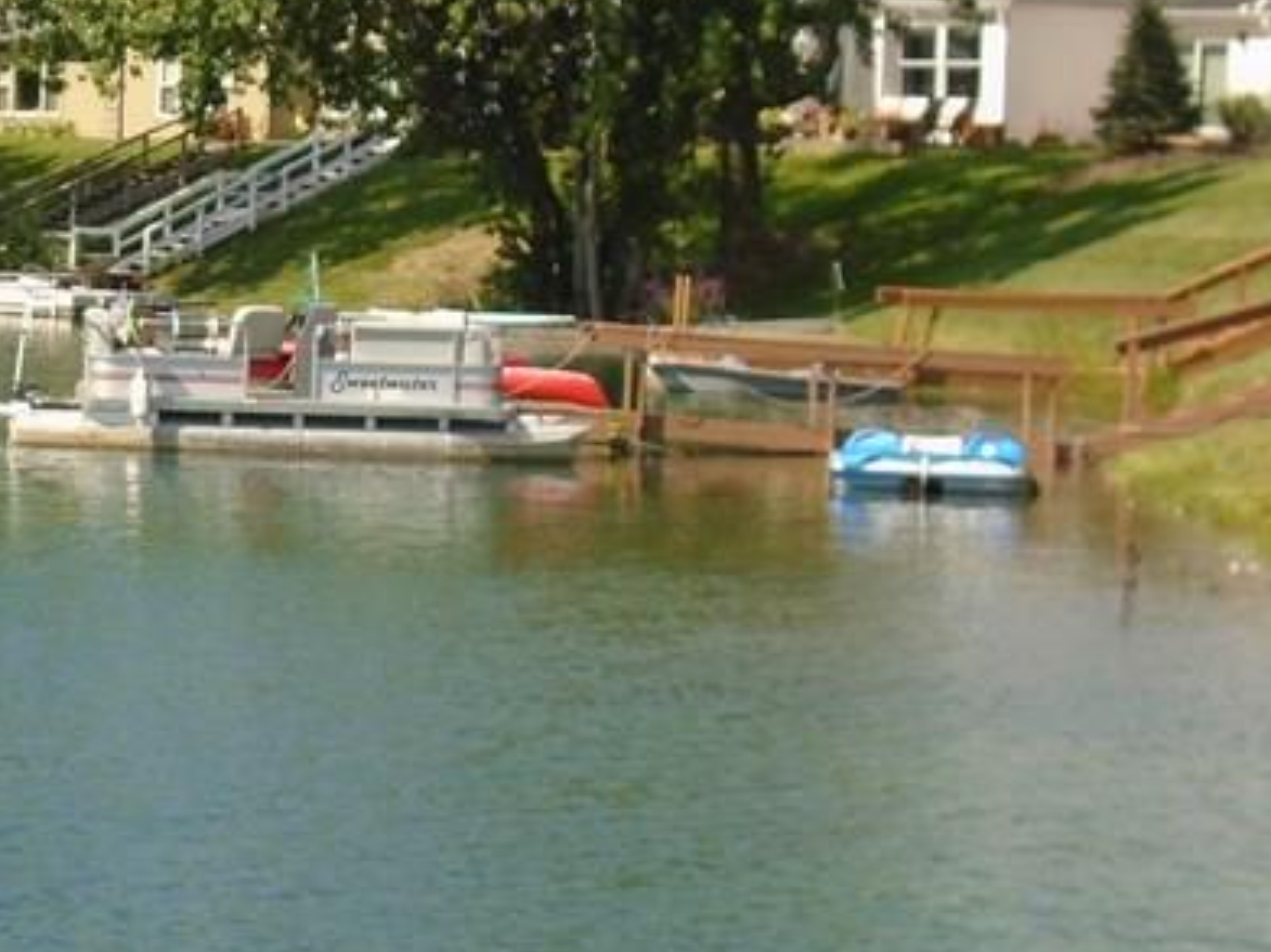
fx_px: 5579
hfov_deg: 12.6
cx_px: -341
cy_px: 523
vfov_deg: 9.8
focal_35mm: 152
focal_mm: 10.2
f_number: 4.9
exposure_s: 1/320
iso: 100
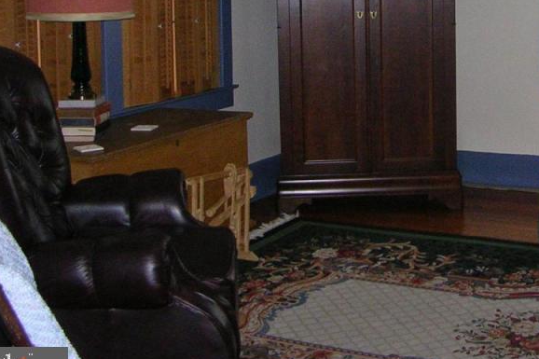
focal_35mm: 70
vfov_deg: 19.1
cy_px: 27
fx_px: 1048
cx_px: 429
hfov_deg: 28.3
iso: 164
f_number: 2.8
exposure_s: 1/60.1
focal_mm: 5.8
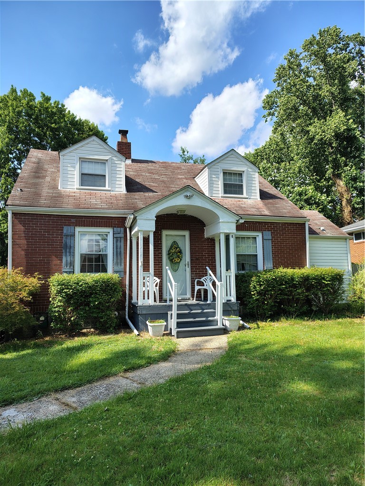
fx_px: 337
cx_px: 182
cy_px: 243
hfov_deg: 56.8
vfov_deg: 71.6
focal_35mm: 24
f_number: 1.8
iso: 100
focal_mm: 5.56
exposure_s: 1/852
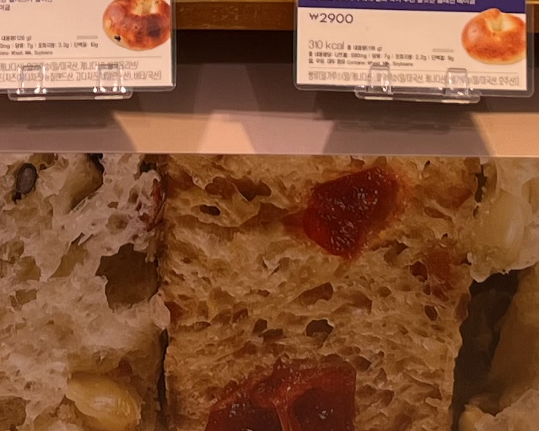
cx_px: 198
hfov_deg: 13.4
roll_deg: -1.8
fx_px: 2296
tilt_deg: -34.2
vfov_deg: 10.3
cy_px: -235
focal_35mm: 144
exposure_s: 1/175
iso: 40
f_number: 1.6
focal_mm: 5.1
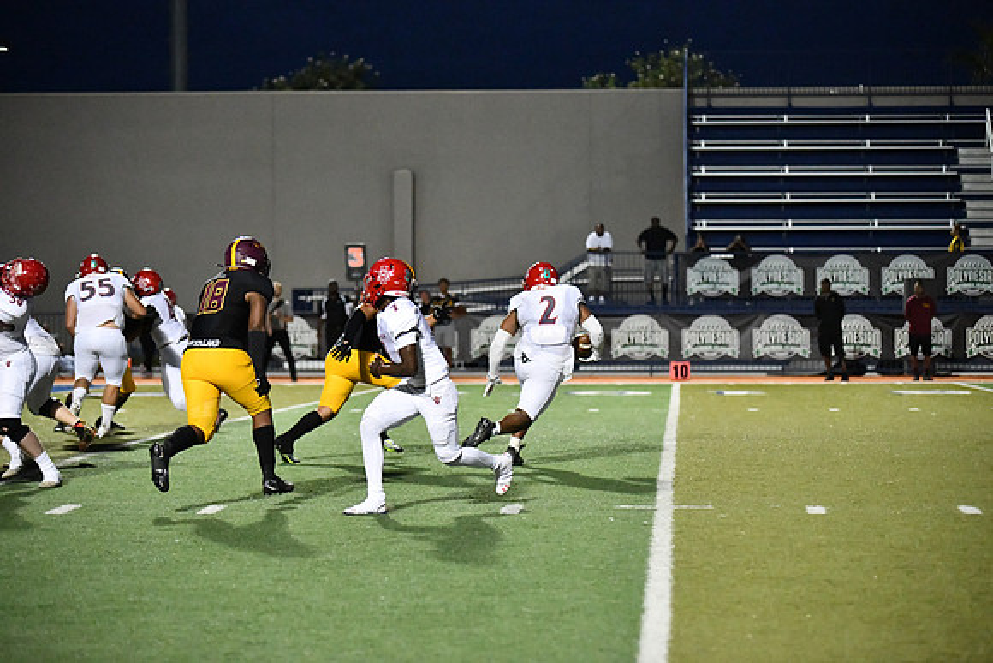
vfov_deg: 12.2
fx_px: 3090
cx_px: 496
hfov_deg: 18.3
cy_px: 332
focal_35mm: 112
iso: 12800
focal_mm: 112
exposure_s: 1/3200
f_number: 2.8
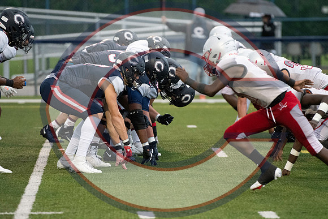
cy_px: 110
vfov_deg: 4.6
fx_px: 2734
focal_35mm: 300
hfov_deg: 6.9
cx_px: 164
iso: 7200
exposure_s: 1/2000
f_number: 3.2
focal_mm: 200
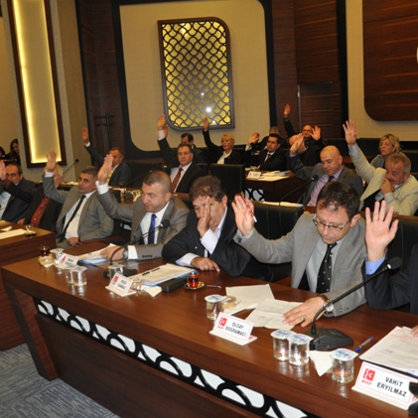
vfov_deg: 41.3
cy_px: 210
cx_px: 207
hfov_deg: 41.3
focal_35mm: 41
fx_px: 555
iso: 800
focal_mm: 21
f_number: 3.8
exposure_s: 1/60
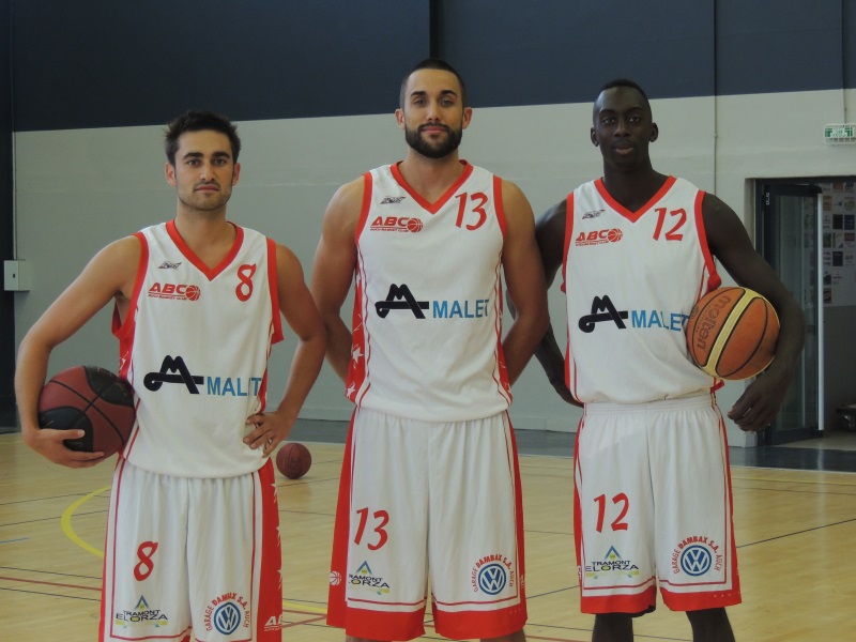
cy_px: 321
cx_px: 428
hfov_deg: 21.8
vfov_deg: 16.4
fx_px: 2226
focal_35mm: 90
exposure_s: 1/60
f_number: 4.1
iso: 400
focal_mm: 16
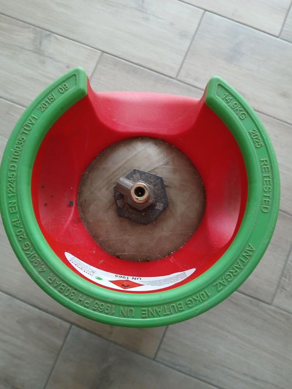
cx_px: 146
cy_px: 194
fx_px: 292
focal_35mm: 26
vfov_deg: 67.3
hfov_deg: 53.1
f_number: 1.8
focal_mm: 3.98
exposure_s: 1/25
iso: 250
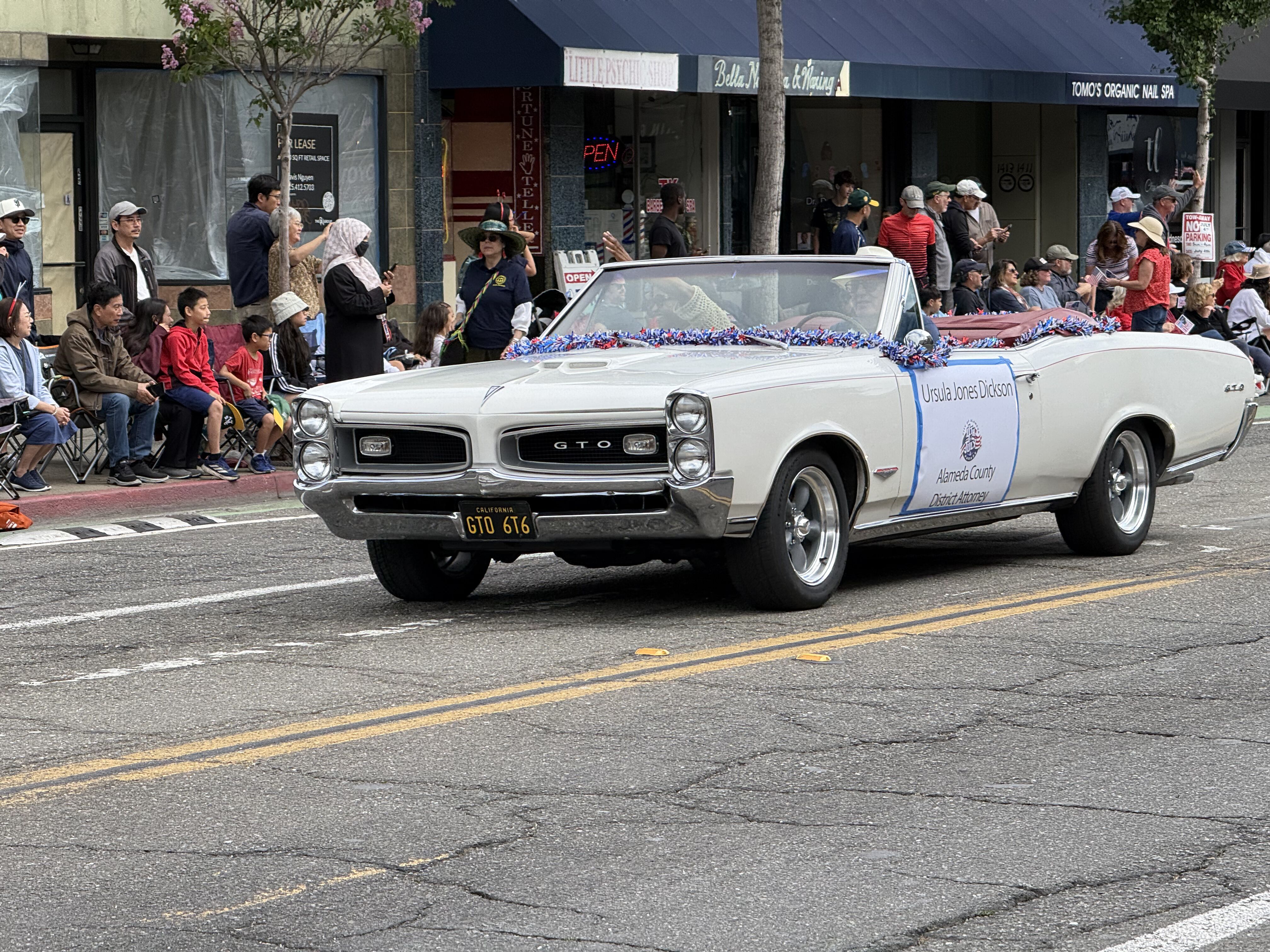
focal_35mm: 120
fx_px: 4403
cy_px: 476
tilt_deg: -3.0
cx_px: 635
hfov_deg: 16.4
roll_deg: +0.1
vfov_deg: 12.3
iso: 50
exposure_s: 1/601
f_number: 2.8
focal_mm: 15.66
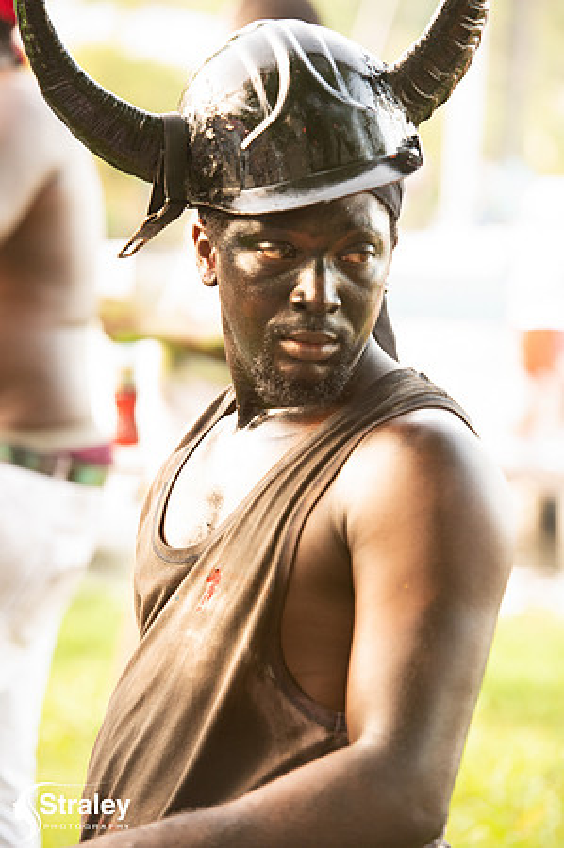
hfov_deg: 8.8
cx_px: 282
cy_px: 424
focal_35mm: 155
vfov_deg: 13.3
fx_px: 3651
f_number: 5
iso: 2200
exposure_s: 1/200
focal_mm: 155
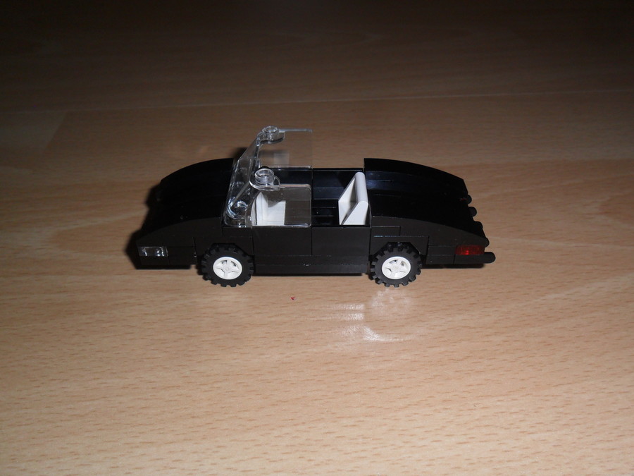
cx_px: 317
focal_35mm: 32
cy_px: 238
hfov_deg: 56.8
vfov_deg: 44.2
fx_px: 586
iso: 100
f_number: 9.4
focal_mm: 5.7
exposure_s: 1/45
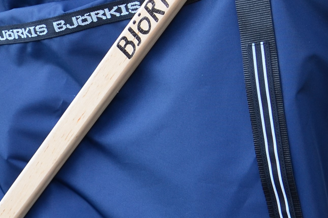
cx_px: 228
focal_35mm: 103
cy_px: 45
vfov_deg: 13.2
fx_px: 938
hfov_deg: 19.7
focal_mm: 18
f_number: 4
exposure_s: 1/30
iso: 100
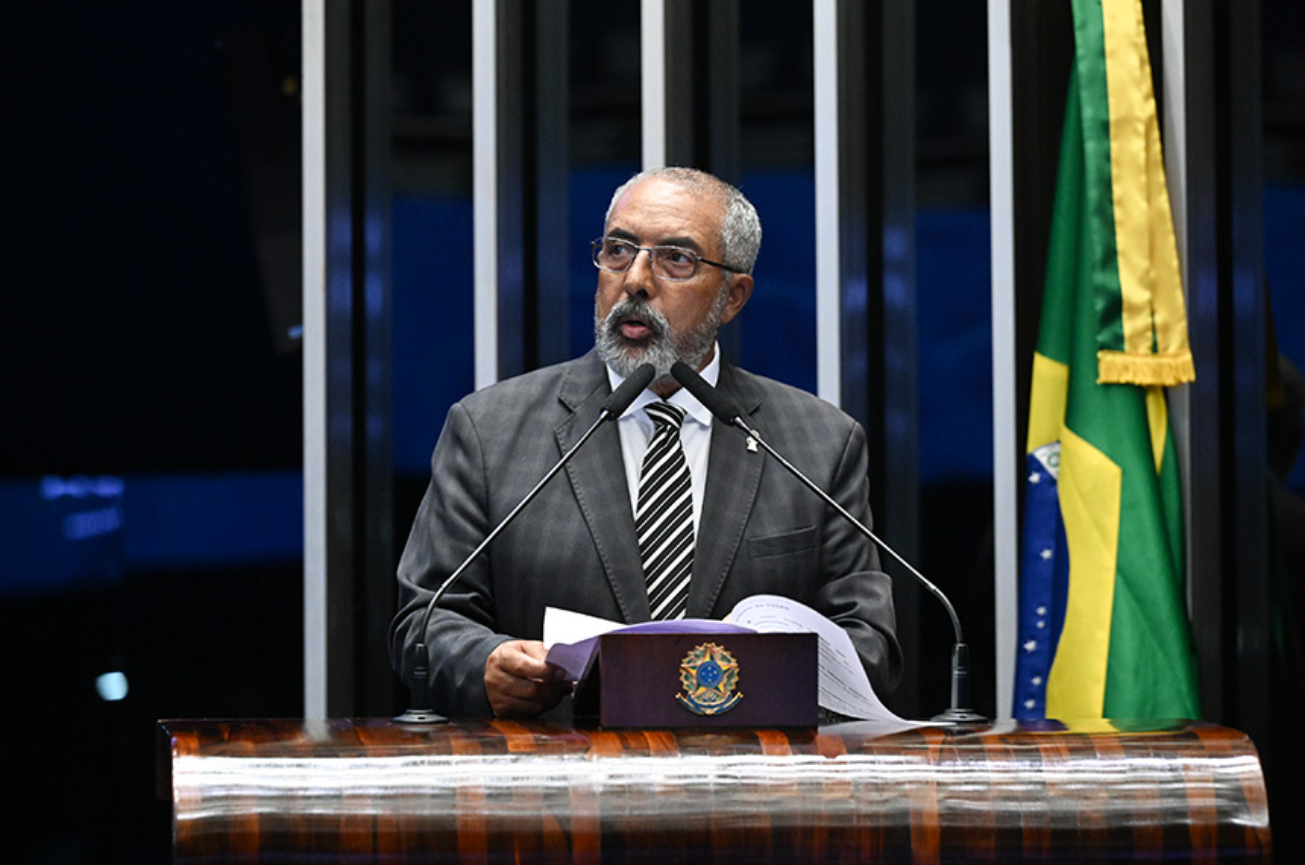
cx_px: 652
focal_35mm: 160
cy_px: 432
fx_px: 5789
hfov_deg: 12.9
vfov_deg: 8.5
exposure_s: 1/160
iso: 5000
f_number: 4
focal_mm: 160
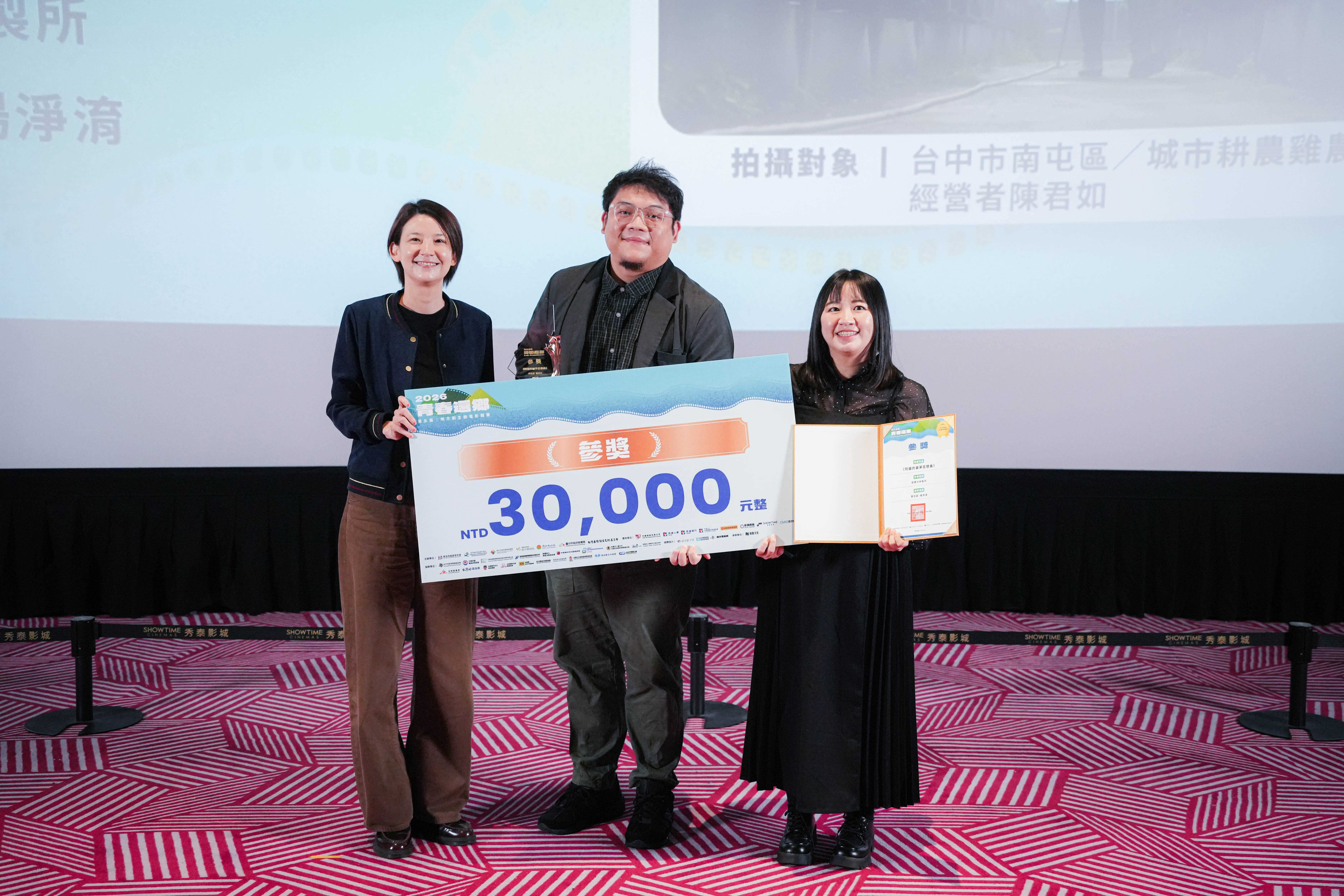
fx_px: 1867
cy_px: 448
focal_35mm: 50
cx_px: 672
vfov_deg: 27.0
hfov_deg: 39.6
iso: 6400
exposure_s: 1/200
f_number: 3.5
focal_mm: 50
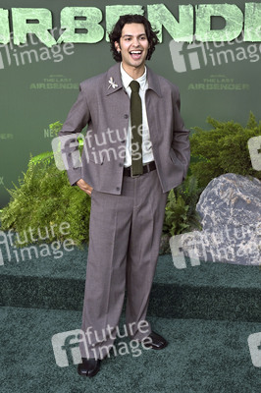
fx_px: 512
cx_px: 130
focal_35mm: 47
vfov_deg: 41.9
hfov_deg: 28.6
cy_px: 196
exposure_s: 1/320
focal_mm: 47
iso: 800
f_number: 6.3
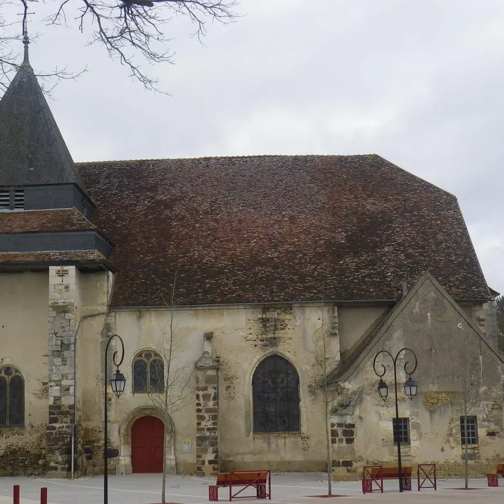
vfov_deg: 29.6
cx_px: 217
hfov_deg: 29.5
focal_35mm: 58
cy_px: 251
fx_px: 955
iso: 80
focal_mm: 8.7
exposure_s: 1/250
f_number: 4.2
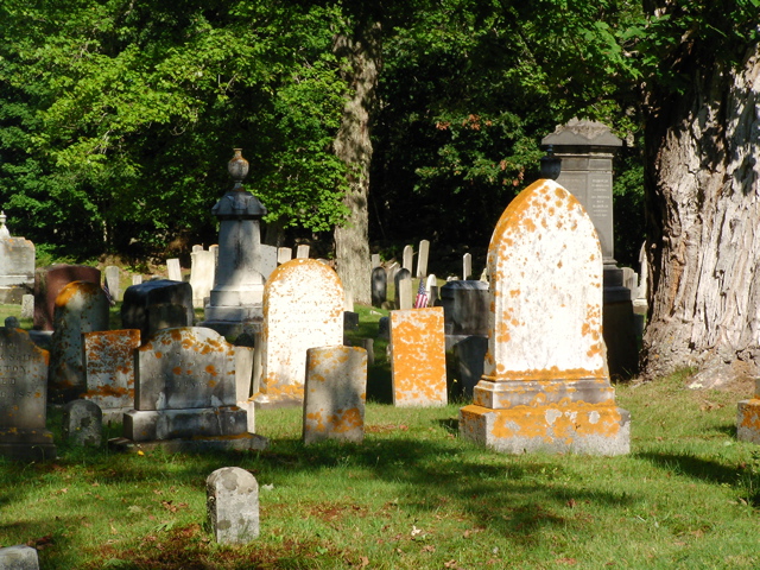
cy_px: 285
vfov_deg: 14.0
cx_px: 380
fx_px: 2327
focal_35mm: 106
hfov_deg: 18.5
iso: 50
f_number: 6.4
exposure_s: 1/298
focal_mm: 16.3
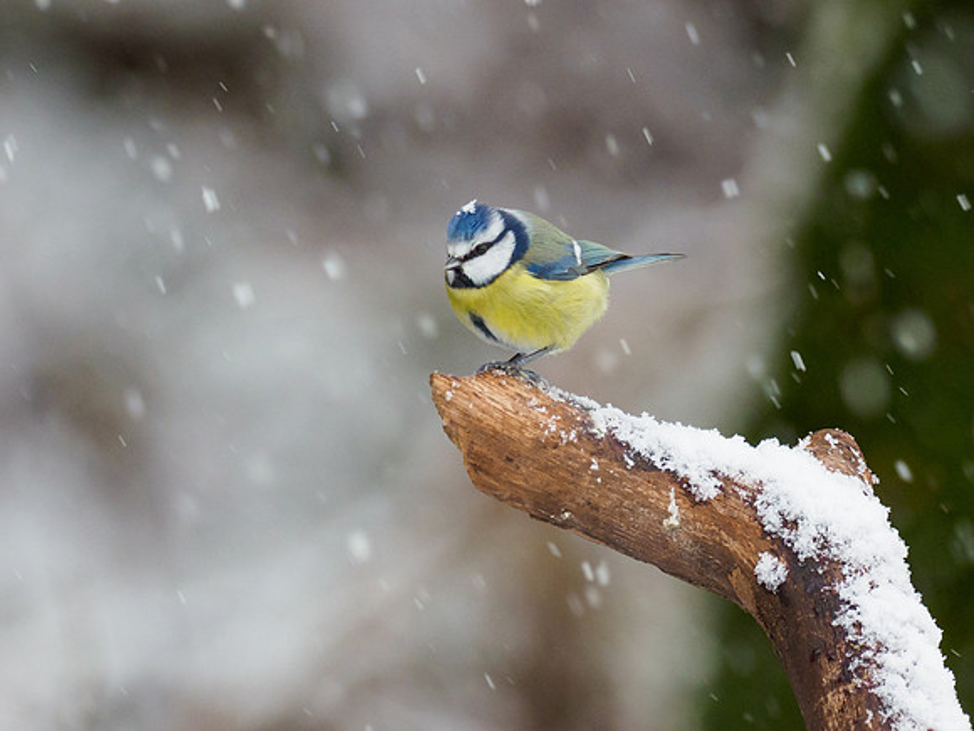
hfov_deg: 1.8
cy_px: 293
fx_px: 30944
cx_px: 500
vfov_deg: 1.4
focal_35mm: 1100
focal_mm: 300
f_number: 4
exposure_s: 1/320
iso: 1250
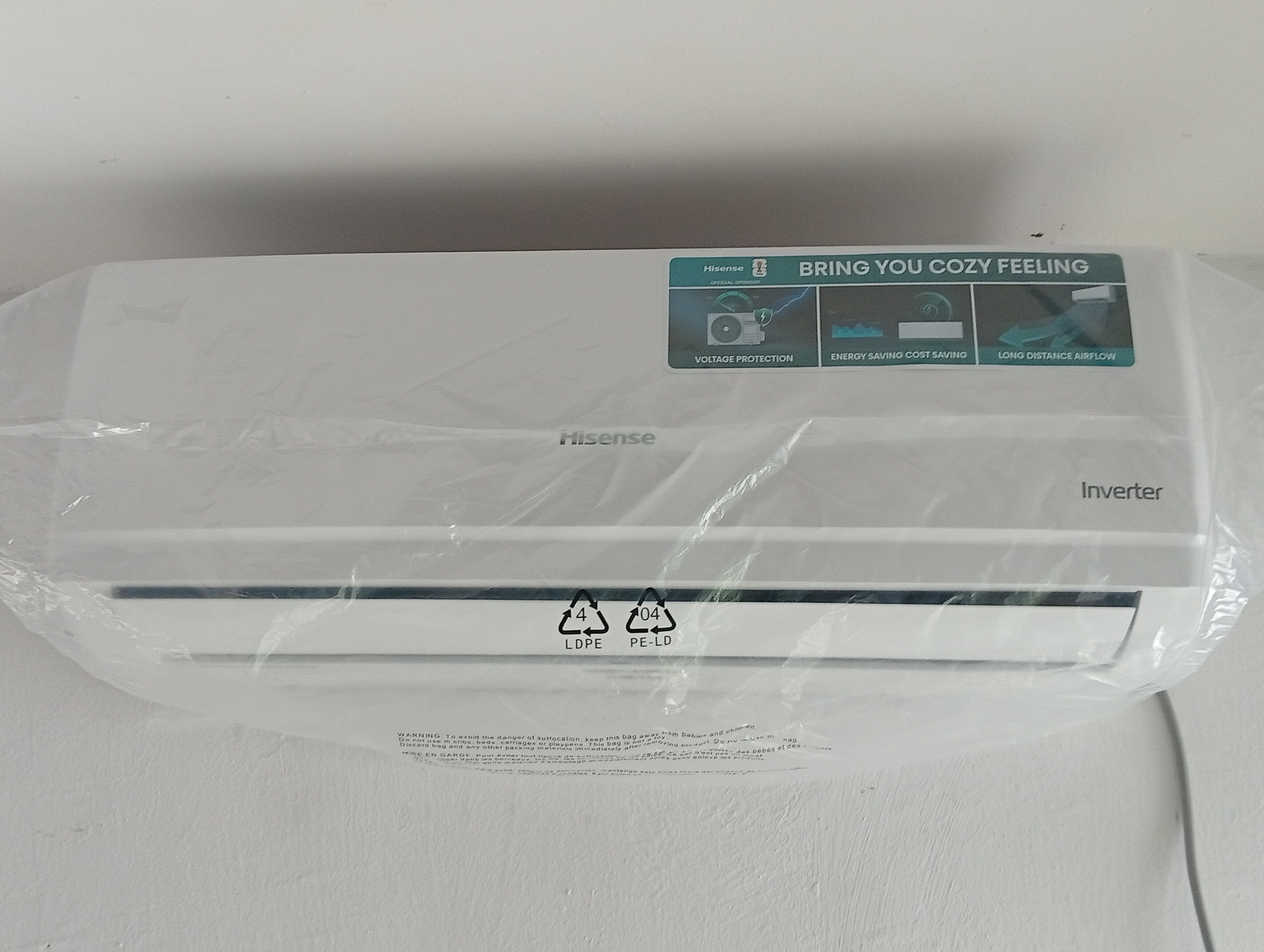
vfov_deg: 38.8
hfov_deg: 50.1
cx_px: 632
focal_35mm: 37
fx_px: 1353
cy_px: 476
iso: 293
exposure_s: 1/33.3
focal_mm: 3.96
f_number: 1.8
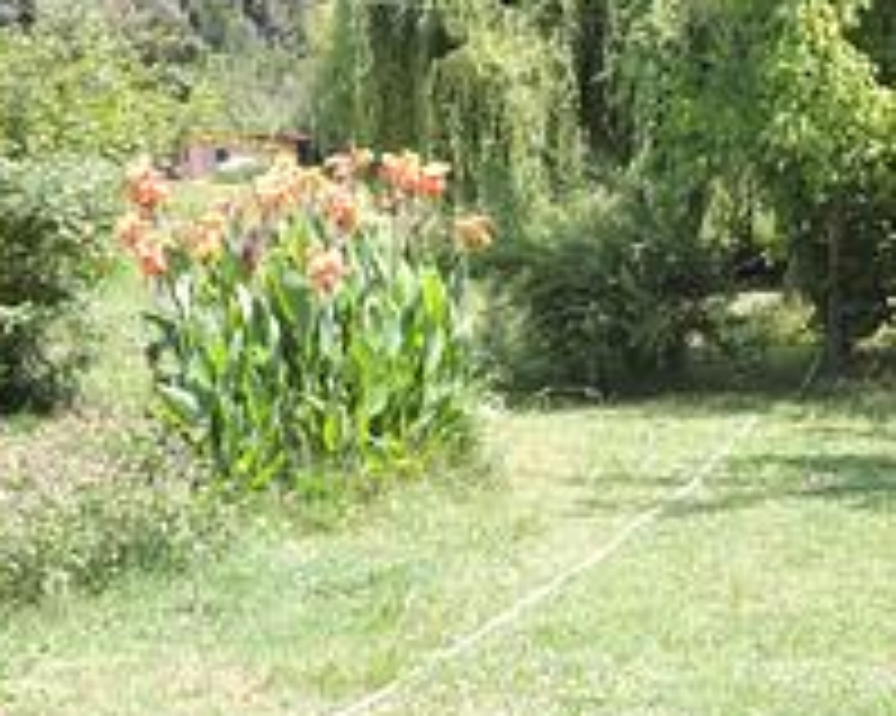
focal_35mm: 65
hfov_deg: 27.5
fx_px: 1723
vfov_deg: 23.3
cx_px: 898
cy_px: 203
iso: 100
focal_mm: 5.5
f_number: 3
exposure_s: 1/320
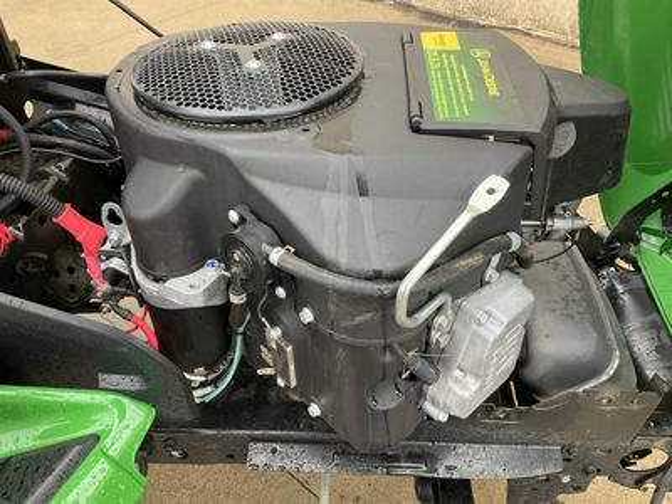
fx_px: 563
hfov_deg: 61.7
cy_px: 252
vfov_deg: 48.2
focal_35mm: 29
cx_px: 336
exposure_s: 1/122
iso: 50
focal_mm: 3
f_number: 1.8
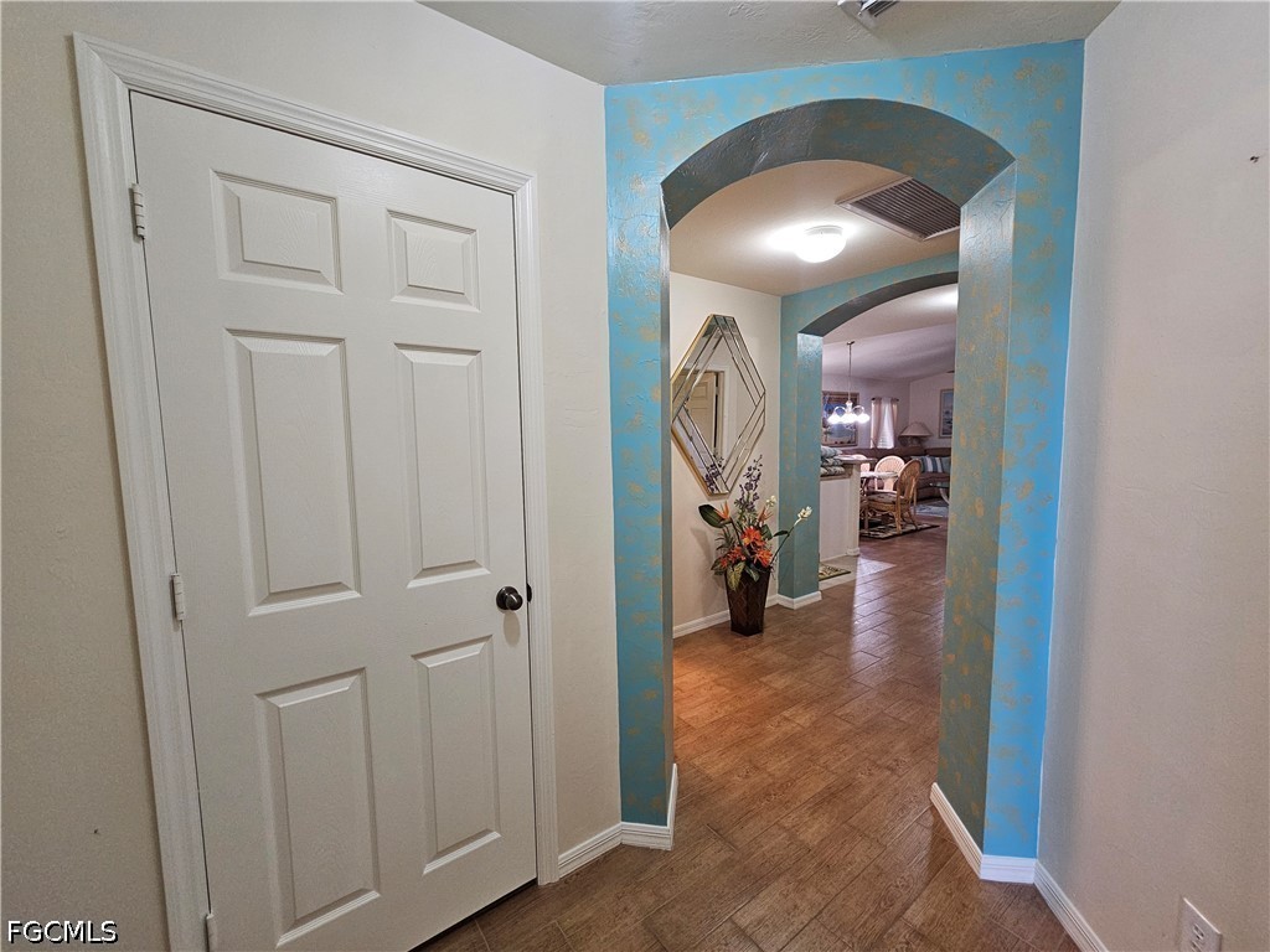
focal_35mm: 13
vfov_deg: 89.9
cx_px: 635
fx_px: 477
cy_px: 476
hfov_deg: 106.2
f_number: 2.2
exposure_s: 1/60
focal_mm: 2.2
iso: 320
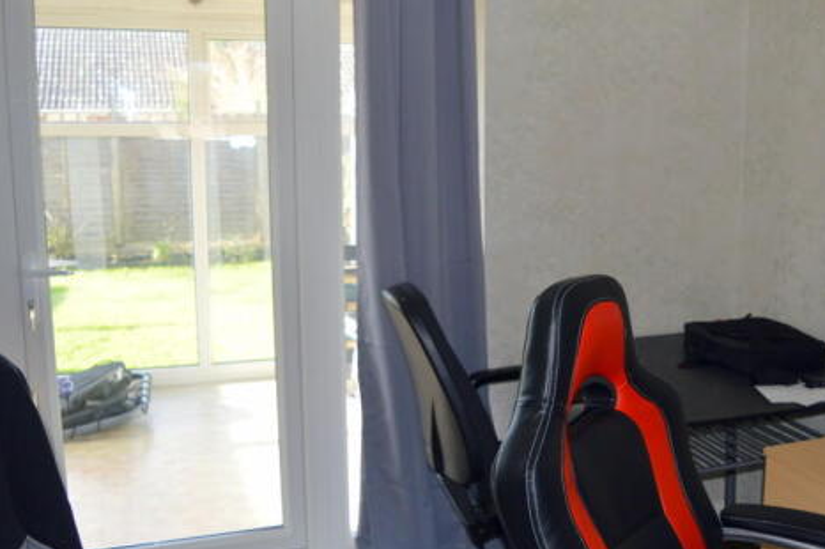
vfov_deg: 35.0
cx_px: 522
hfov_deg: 50.2
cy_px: 273
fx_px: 870
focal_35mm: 38
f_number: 4
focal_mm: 18
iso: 280
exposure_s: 1/125
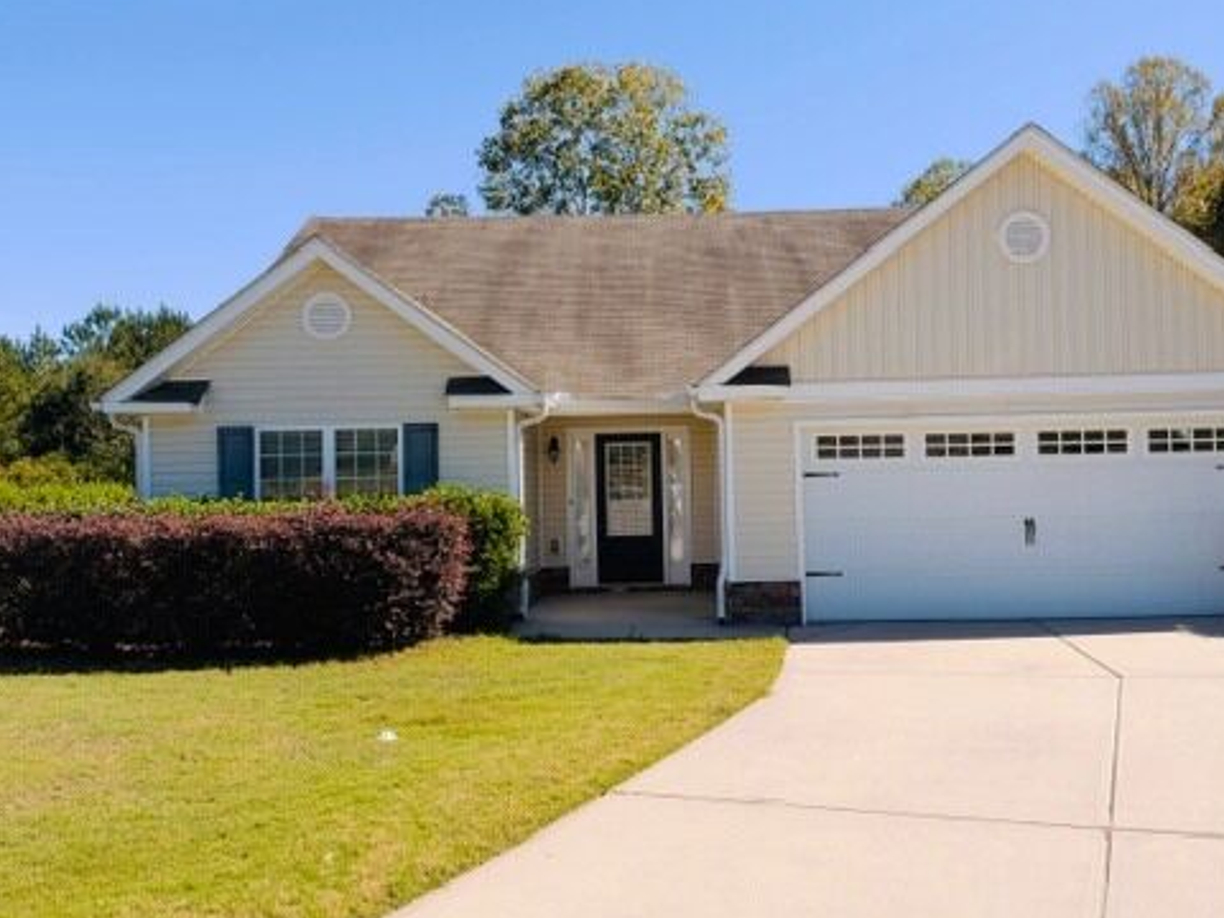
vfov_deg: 44.1
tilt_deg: +3.0
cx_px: 683
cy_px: 434
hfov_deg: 56.7
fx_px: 1131
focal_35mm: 32
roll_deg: +2.3
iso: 64
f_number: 1.8
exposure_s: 1/3891
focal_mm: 6.93
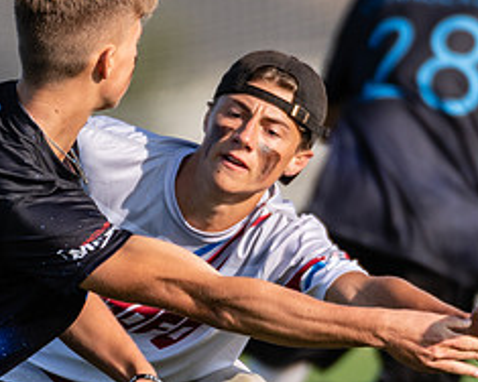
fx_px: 24418
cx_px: 199
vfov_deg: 0.9
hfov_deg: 1.1
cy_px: 124
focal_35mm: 1726
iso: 200
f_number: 4
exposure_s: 1/1250
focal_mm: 400
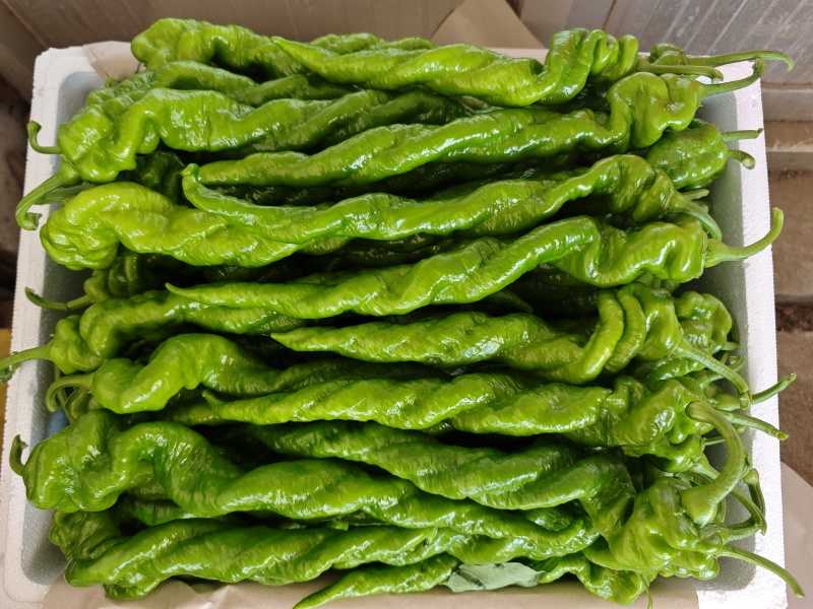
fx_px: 540
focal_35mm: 23
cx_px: 406
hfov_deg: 73.9
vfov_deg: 58.9
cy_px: 304
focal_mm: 6.68
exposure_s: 1/97.5
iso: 320
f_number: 1.42
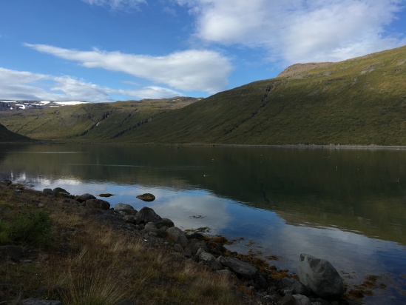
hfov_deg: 61.6
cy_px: 152
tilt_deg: -3.2
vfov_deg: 48.2
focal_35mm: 29
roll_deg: +0.5
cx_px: 203
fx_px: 340
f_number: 2.2
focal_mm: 4.15
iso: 25
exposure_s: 1/1083
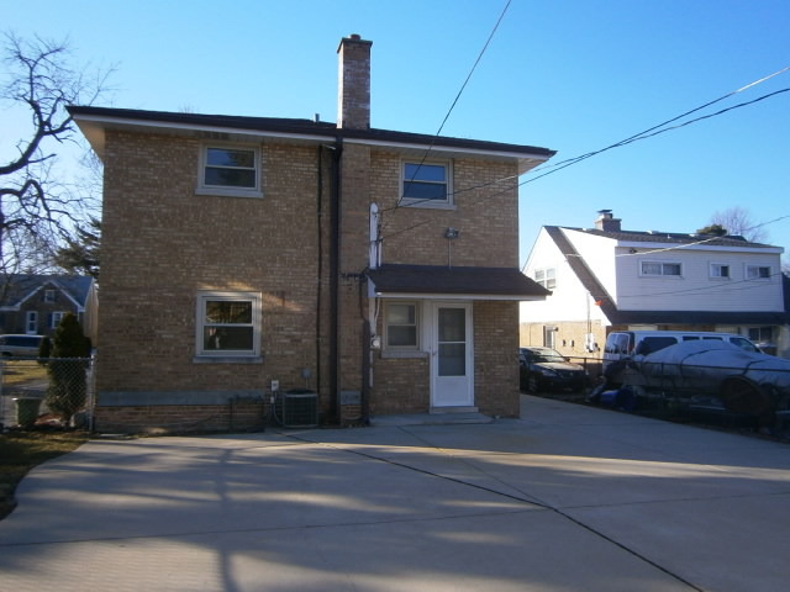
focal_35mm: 26
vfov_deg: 53.1
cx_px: 395
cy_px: 296
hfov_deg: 67.3
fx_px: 593
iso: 80
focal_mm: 4.7
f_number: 8
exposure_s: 1/80
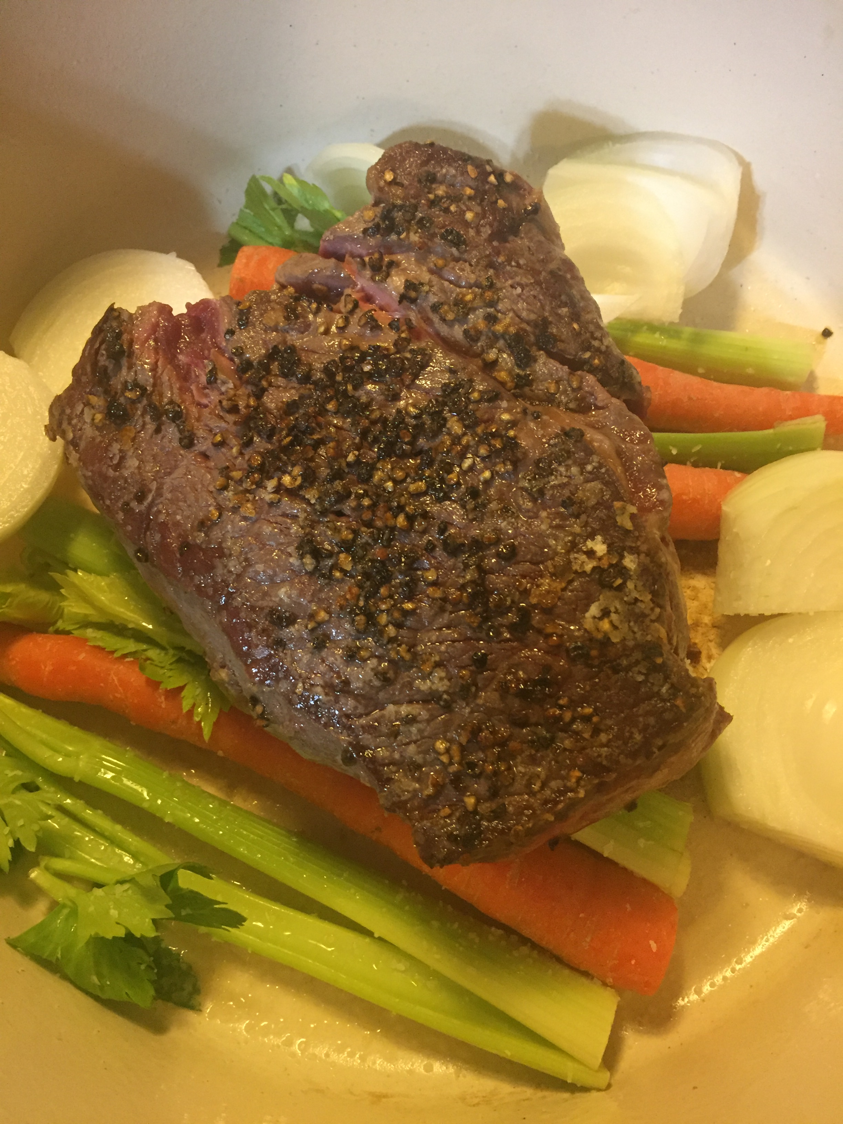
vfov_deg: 61.7
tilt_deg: -72.4
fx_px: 942
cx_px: 422
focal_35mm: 29
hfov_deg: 48.2
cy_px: 562
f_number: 2.2
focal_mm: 4.15
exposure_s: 1/20
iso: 250
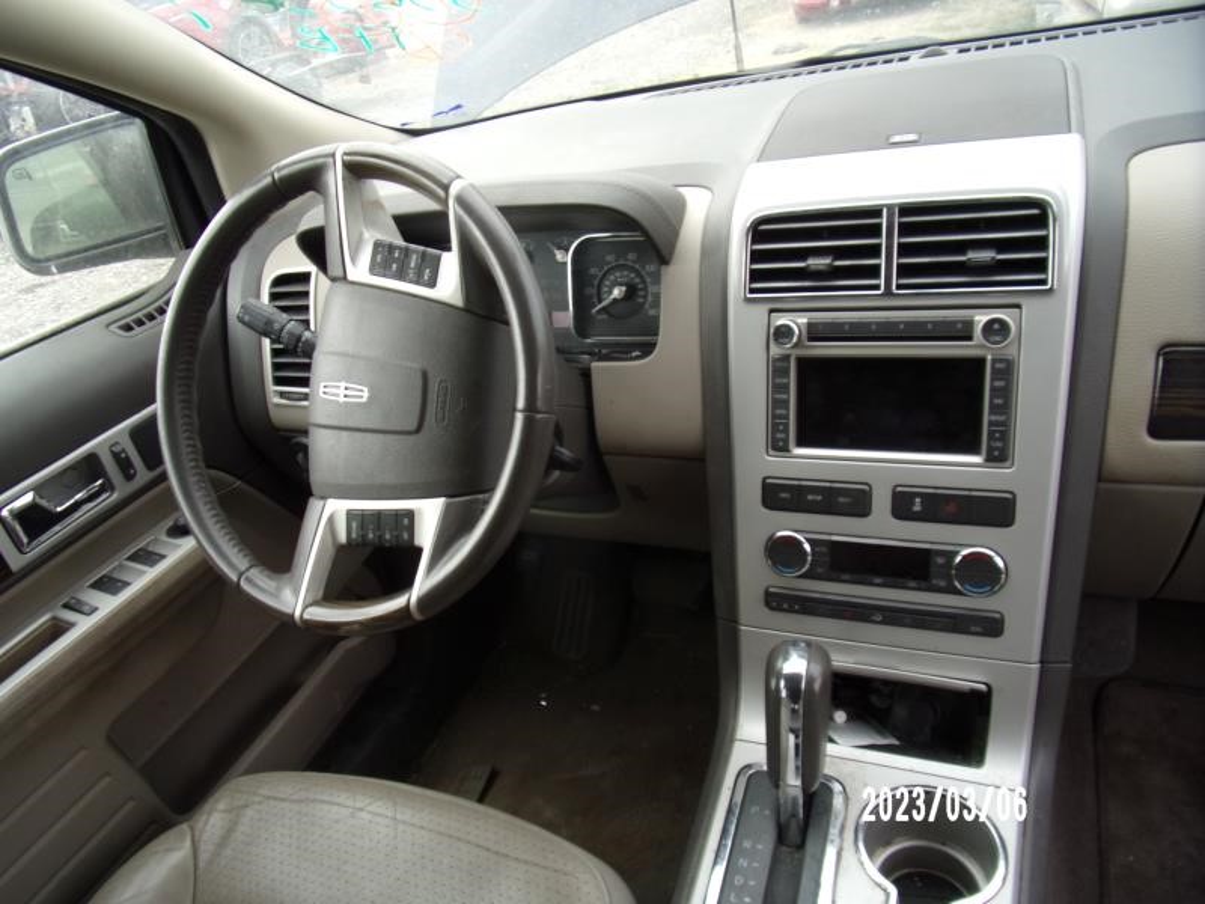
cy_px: 452
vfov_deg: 56.8
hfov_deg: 71.6
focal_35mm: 24
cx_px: 602
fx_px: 835
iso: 80
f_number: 3.3
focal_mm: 4.3
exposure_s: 1/105
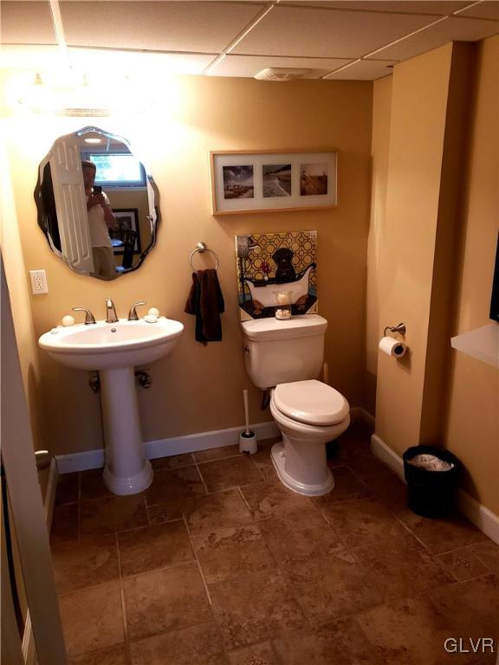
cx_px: 250
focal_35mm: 26
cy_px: 332
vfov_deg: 67.3
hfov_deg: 53.1
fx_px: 500
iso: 100
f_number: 1.5
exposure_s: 1/20
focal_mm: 4.3
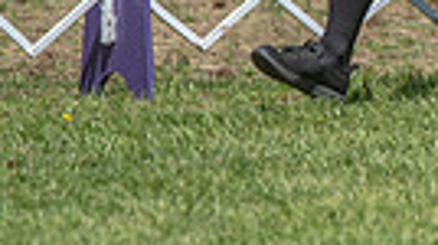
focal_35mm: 818
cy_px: -83
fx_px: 9489
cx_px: 690
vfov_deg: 1.5
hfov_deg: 2.6
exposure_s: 1/1600
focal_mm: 180
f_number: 2.8
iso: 100
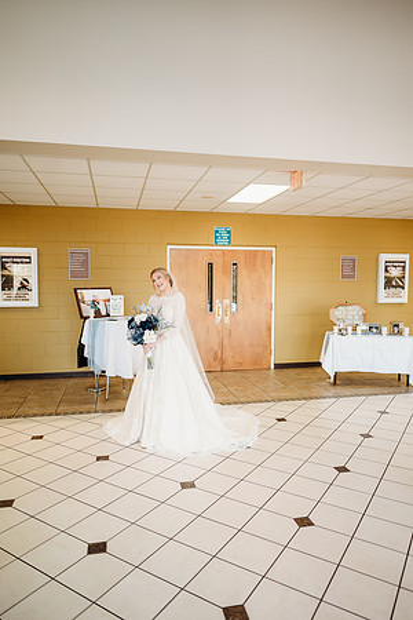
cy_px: 310
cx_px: 206
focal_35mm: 24
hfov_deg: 53.1
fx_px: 413
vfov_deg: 73.7
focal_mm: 24
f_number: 1.8
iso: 400
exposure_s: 1/160
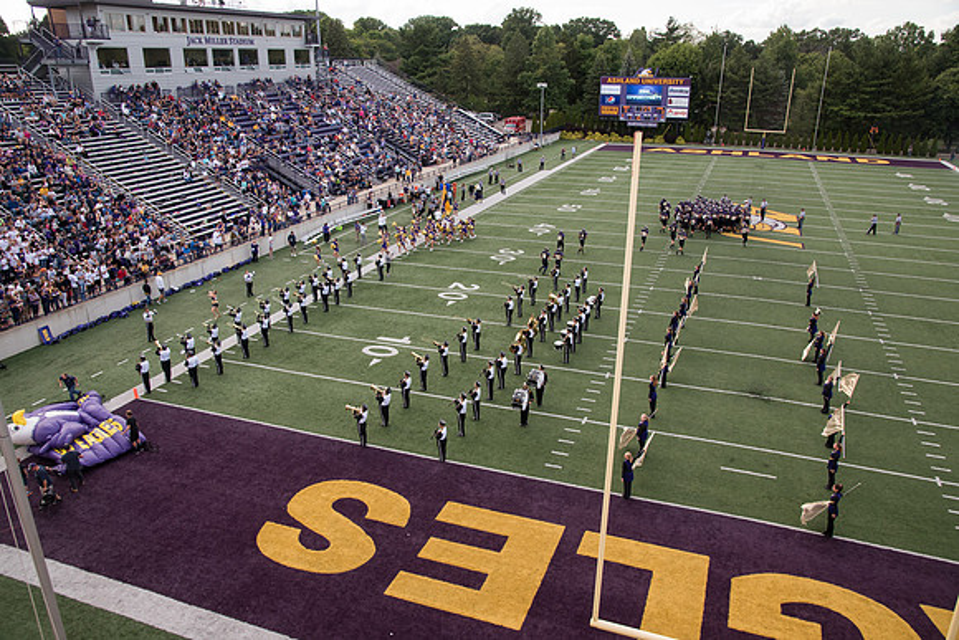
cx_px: 480
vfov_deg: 48.0
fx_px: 719
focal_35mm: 27
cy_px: 320
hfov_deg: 67.4
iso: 640
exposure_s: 1/640
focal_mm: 27
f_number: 6.3
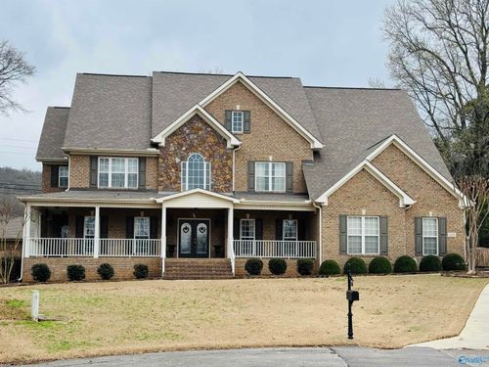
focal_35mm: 48
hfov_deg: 39.7
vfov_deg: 30.3
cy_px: 184
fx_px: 678
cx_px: 244
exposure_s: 1/1869
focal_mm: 6.76
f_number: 1.78
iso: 64
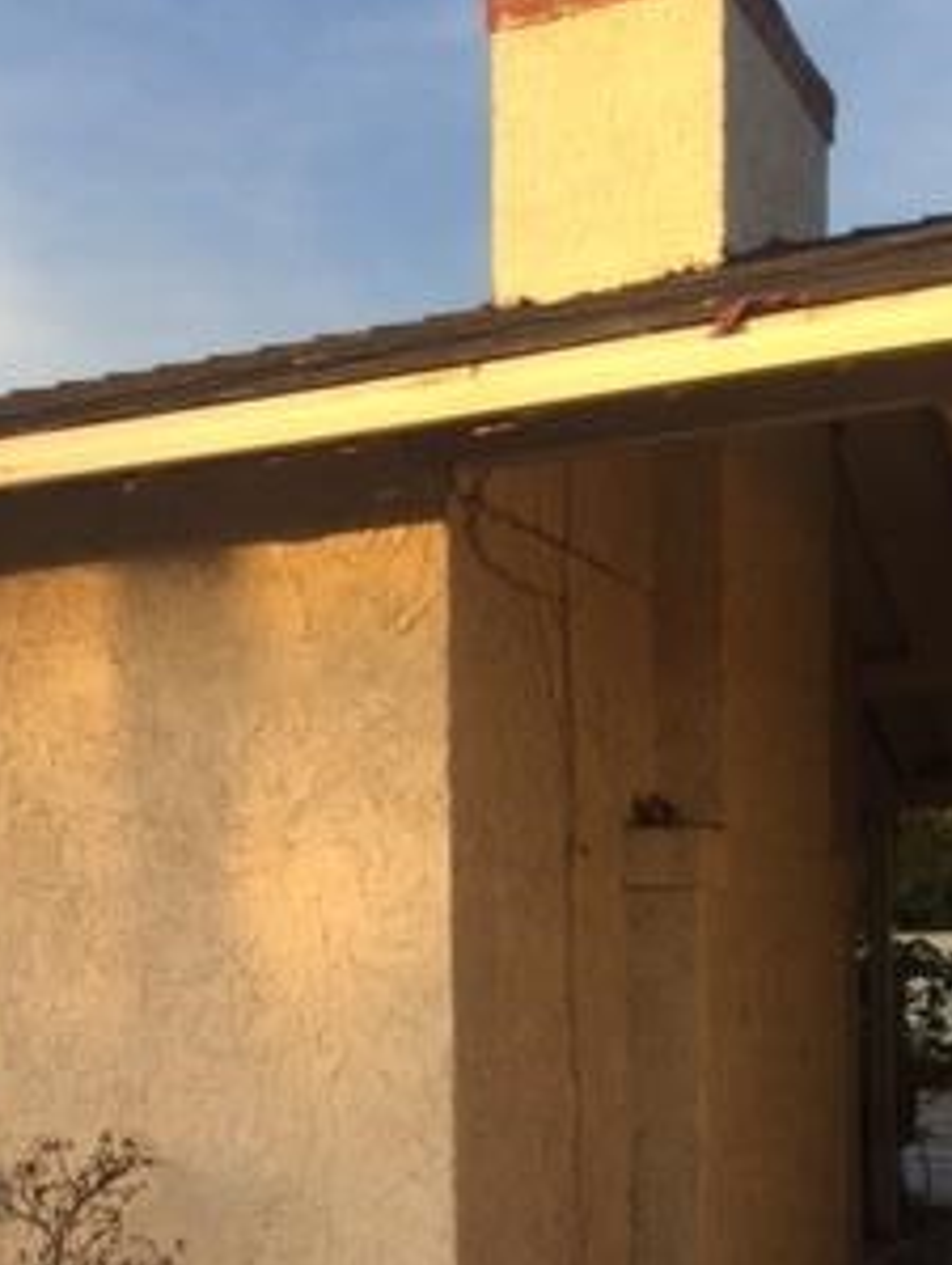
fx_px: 2269
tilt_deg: -2.5
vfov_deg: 30.2
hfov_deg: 22.6
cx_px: -51
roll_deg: +2.5
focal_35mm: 62
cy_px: 1070
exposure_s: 1/423
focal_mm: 4.15
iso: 32
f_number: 2.2
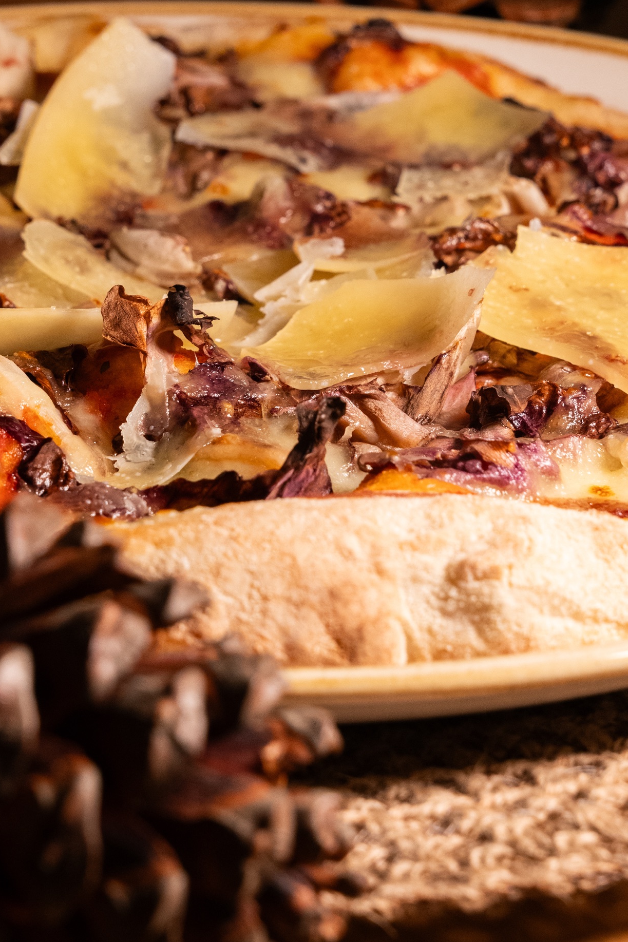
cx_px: 252
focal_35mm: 103
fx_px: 2695
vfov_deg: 19.7
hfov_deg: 13.3
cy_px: 250
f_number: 11
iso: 3200
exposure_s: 1/200
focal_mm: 70
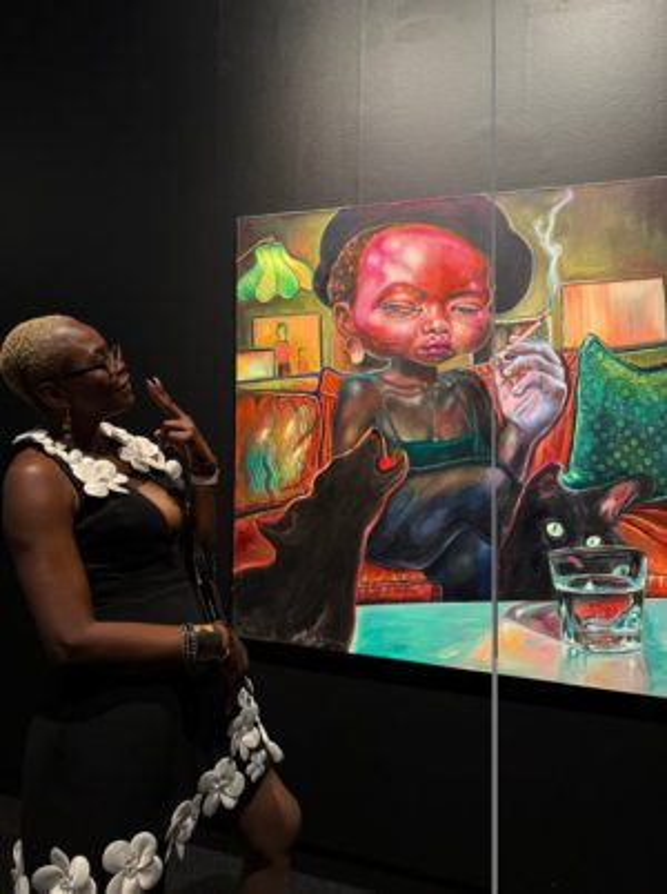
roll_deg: -1.7
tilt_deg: -1.9
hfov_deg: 56.7
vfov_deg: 71.7
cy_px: 447
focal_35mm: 24
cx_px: 334
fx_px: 619
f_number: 1.78
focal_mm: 6.76
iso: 500
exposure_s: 1/50
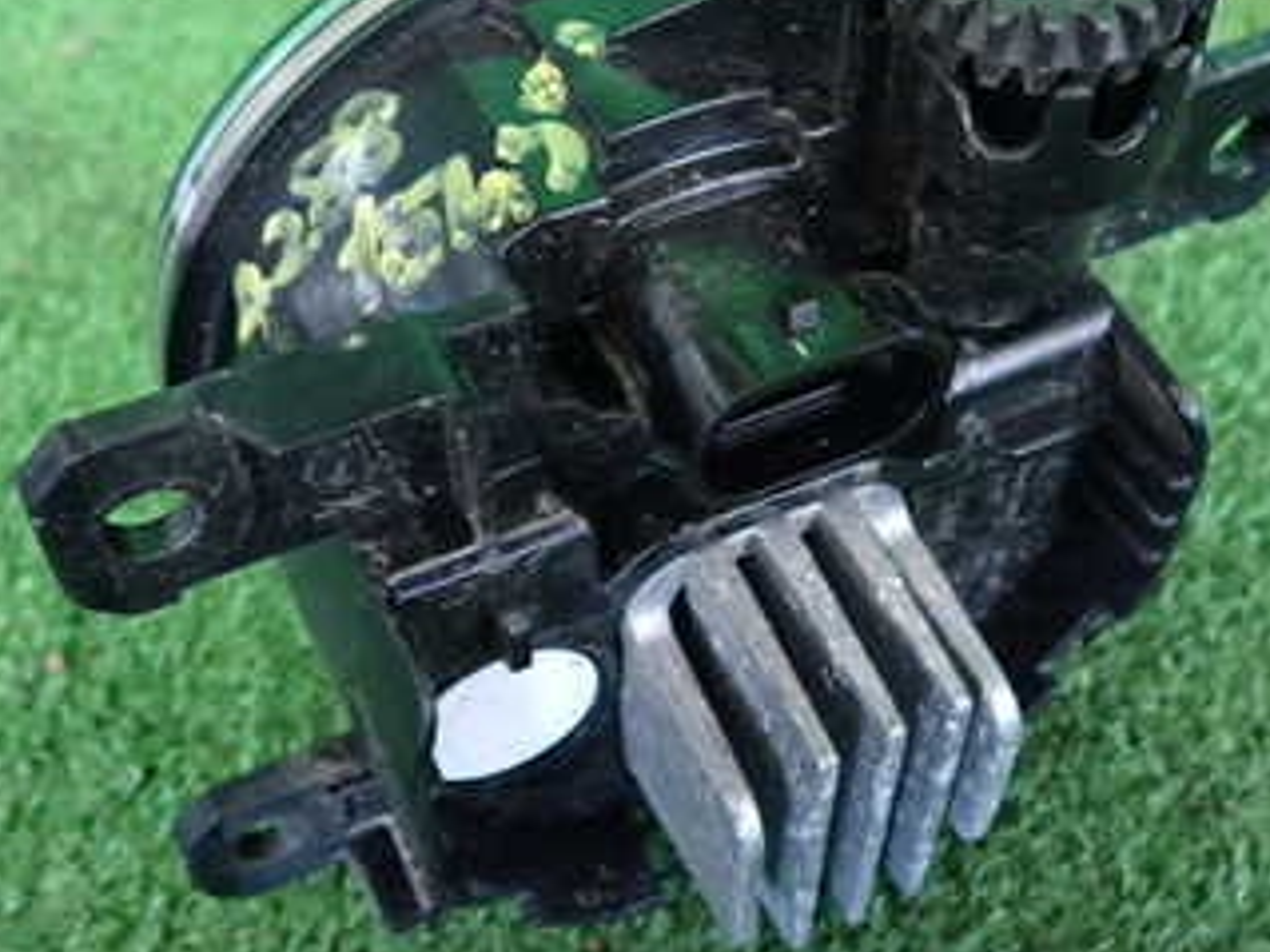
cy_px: 454
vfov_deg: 30.9
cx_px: 717
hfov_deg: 40.4
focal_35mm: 47
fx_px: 1724
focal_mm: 4.5
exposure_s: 1/30
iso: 400
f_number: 2
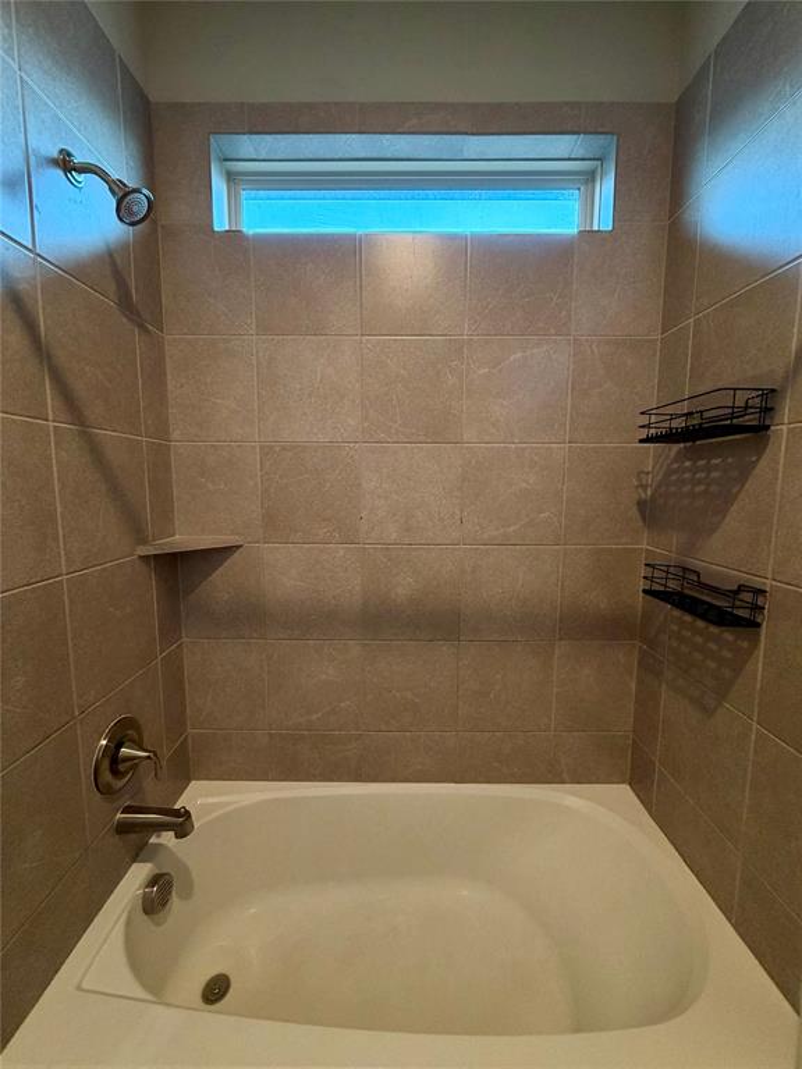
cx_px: 401
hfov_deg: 85.7
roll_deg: -0.6
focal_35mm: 14
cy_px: 534
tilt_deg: -7.0
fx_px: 432
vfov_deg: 102.1
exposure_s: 1/60
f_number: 2.2
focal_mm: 2.22
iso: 160
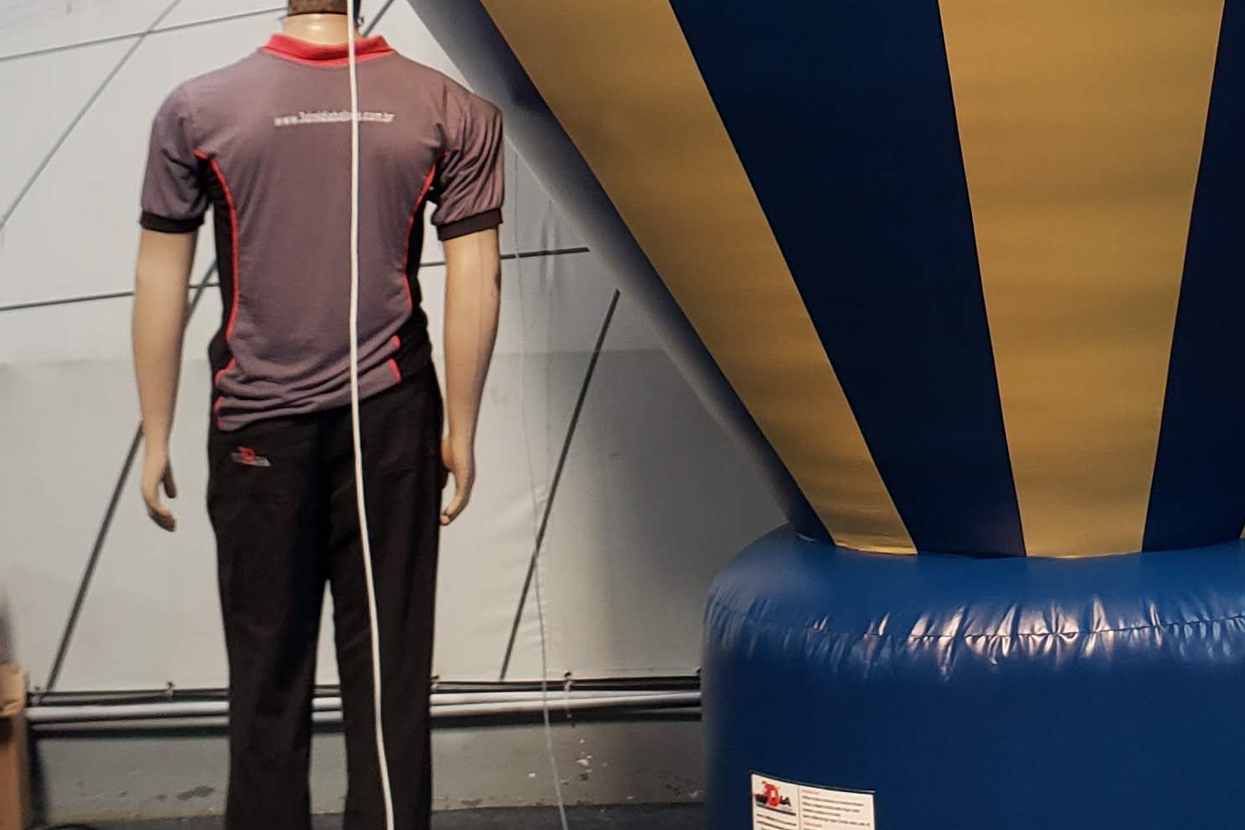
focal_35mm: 74
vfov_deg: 17.6
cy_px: -139
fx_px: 2559
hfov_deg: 26.6
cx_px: 1066
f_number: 2.4
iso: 100
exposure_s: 1/60
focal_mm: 4.3
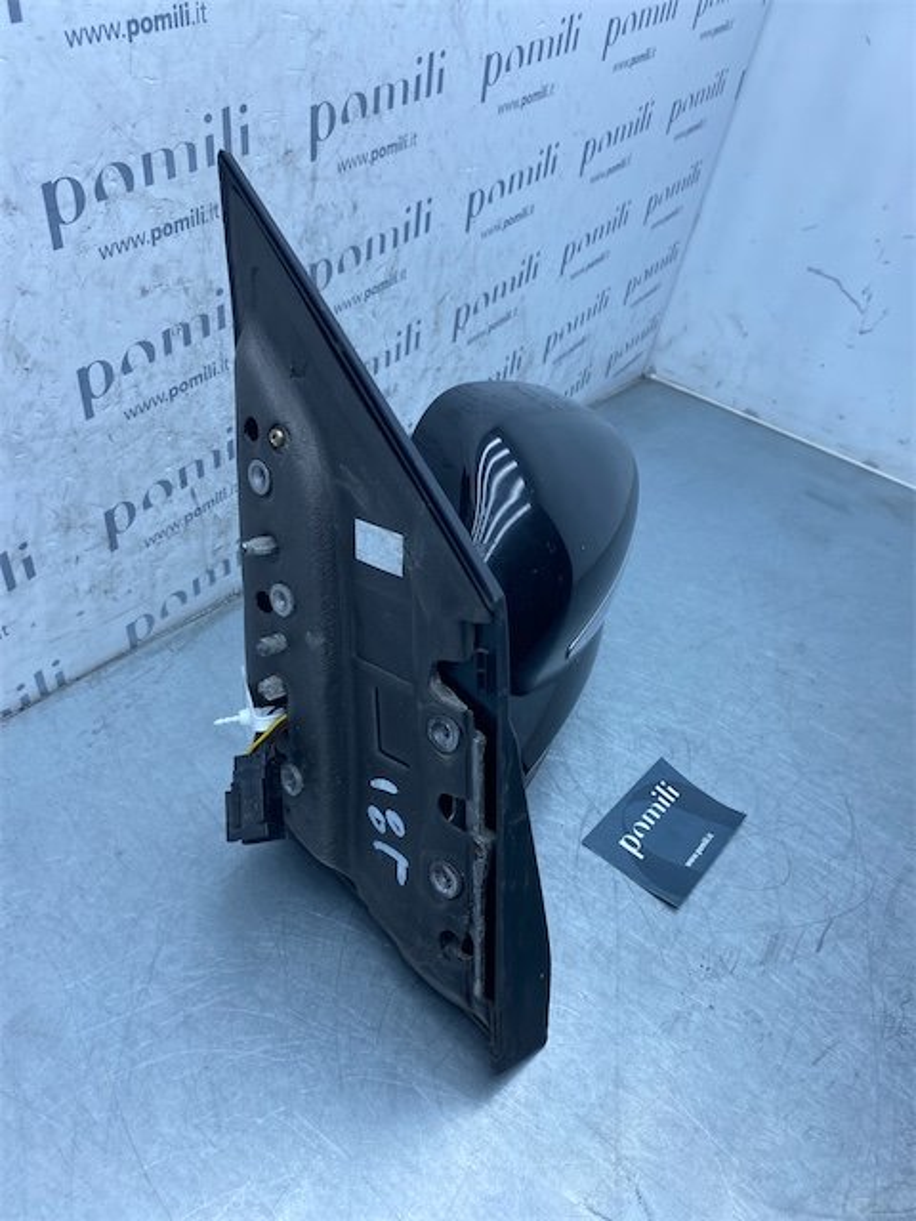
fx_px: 917
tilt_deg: -34.4
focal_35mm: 26
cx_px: 458
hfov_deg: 53.1
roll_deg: -16.3
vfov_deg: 67.3
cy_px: 610
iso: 32
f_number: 1.8
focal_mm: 4.25
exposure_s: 1/762
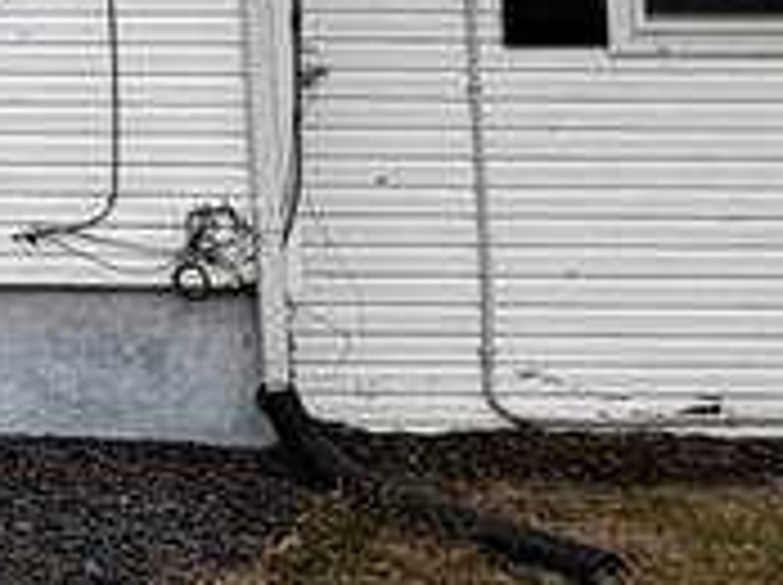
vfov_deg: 13.8
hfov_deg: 15.2
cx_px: -819
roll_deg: -0.4
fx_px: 2327
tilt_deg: +7.0
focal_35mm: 103
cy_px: -171
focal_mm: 2.22
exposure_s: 1/770
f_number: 2.2
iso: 40
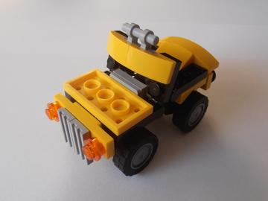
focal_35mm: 37
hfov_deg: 50.1
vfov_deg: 38.7
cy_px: 100
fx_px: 286
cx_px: 134
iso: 100
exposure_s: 1/40
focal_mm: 6.61
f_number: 3.9
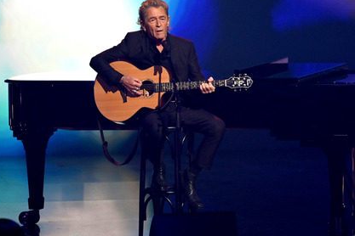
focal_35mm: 216
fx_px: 2130
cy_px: 112
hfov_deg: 9.5
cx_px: 179
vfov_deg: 6.4
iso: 1600
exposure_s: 1/400
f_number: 2.8
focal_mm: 200
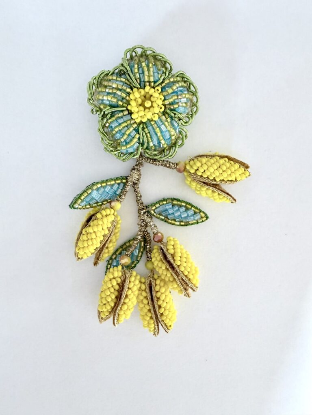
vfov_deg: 71.6
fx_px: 288
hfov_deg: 56.8
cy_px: 208
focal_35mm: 24
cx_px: 156
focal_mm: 2.22
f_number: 2.2
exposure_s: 1/108
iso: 320
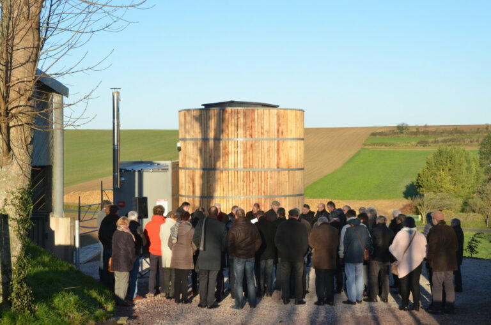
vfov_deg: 21.5
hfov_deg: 31.9
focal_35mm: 63
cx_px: 246
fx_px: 858
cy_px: 162
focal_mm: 42
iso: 1250
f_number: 13
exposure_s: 1/640
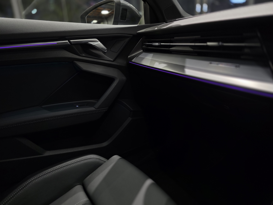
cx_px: 136
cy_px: 102
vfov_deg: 58.9
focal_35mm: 23
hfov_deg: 73.9
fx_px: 181
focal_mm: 6.3
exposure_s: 1/100
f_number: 1.7
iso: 400
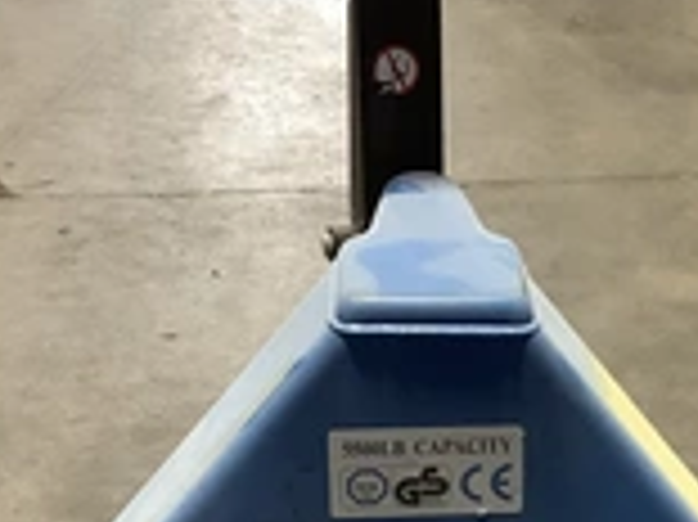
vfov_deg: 18.1
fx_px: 1612
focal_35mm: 80
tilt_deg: -30.5
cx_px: 437
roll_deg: -2.3
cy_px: 482
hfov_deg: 24.4
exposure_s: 1/60
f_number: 2.4
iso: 250
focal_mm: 3.3
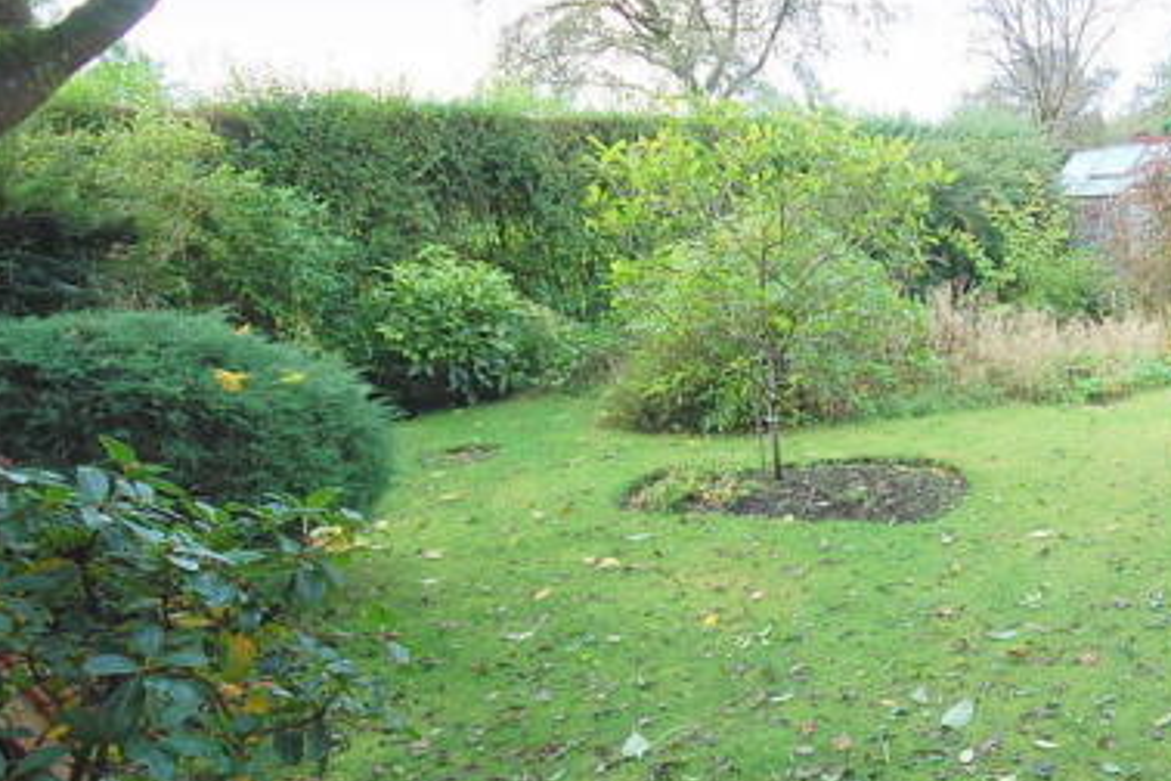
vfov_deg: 49.4
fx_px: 846
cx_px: 942
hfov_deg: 63.2
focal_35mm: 26
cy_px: 440
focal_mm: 10
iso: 400
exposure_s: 1/100
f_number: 5
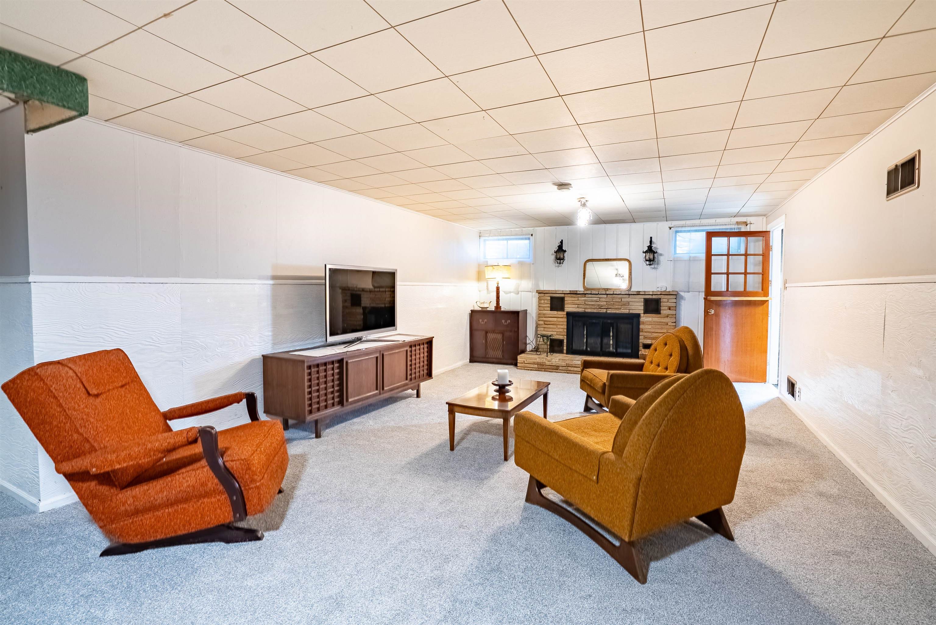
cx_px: 468
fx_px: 416
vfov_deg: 73.8
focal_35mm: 16
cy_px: 312
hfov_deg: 96.7
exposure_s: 1/60
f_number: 8
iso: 400
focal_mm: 16
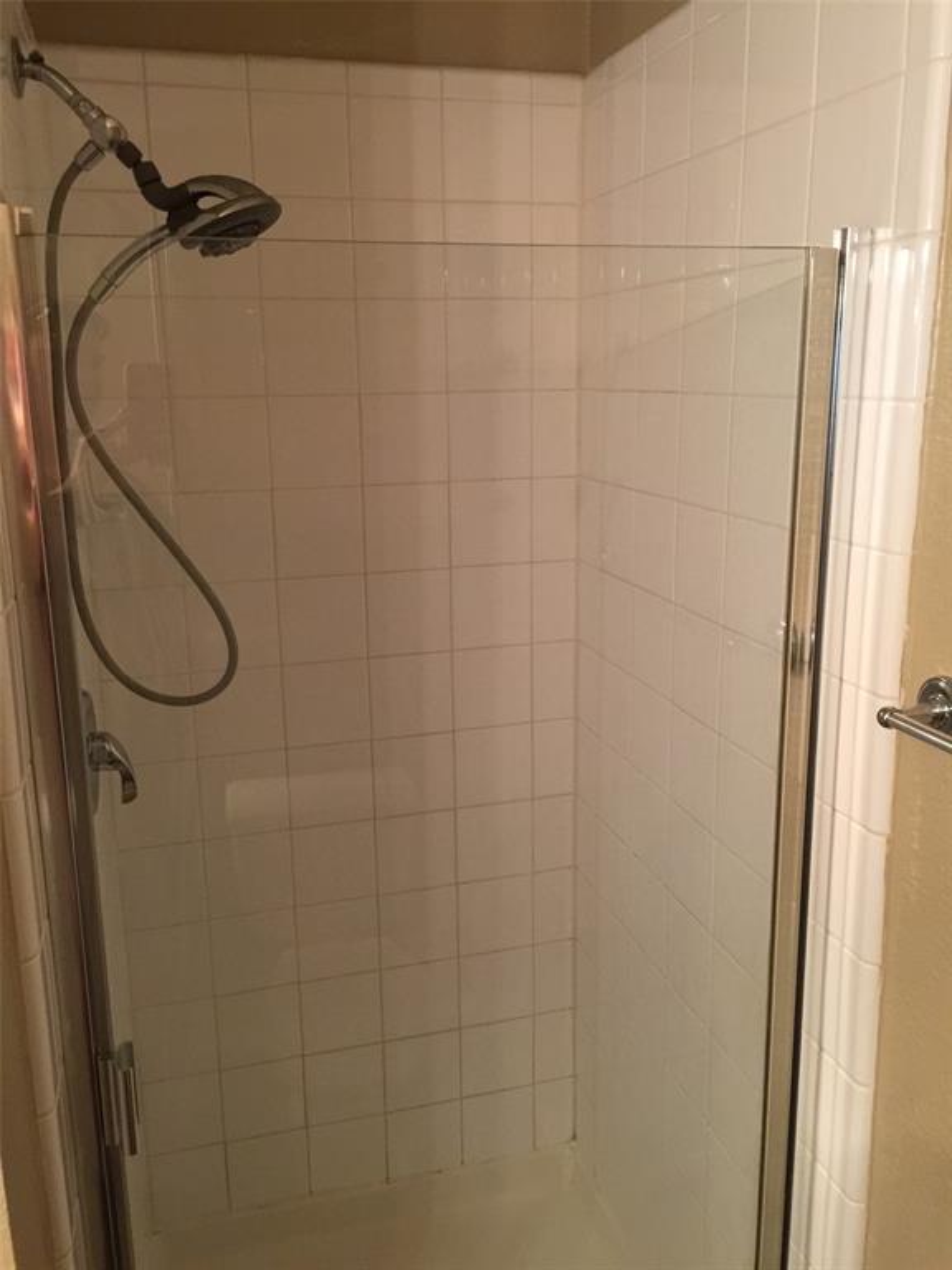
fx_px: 1063
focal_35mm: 29
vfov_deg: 61.7
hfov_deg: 48.2
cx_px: 476
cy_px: 635
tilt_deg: -12.3
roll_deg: +0.7
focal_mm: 4.15
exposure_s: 1/15
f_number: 2.2
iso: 125
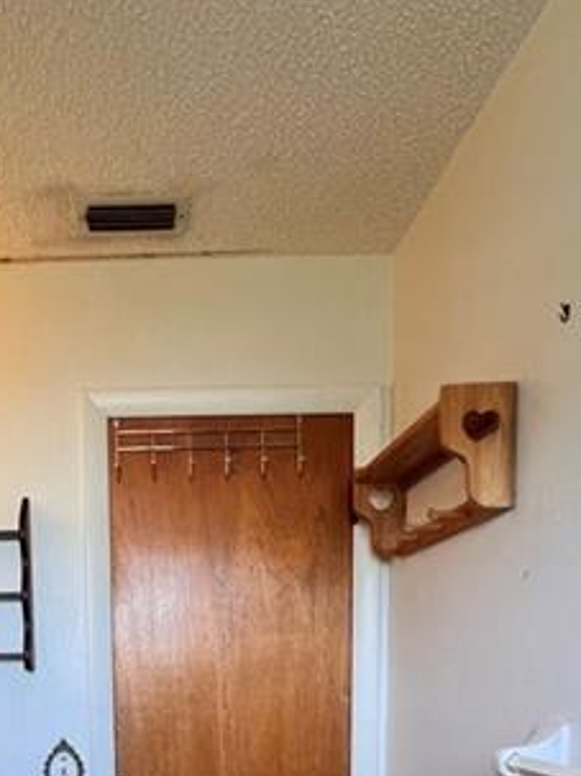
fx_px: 739
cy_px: 750
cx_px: 131
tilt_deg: -5.2
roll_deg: +1.4
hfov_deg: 41.4
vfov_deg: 47.4
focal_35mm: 33
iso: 200
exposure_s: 1/120
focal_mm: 1.57
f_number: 1.8
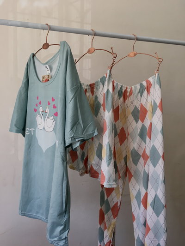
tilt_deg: -2.0
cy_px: 123
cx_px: 92
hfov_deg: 48.2
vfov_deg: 61.6
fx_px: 207
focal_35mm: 29
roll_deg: -1.6
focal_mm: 4.15
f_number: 2.2
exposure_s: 1/33
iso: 25
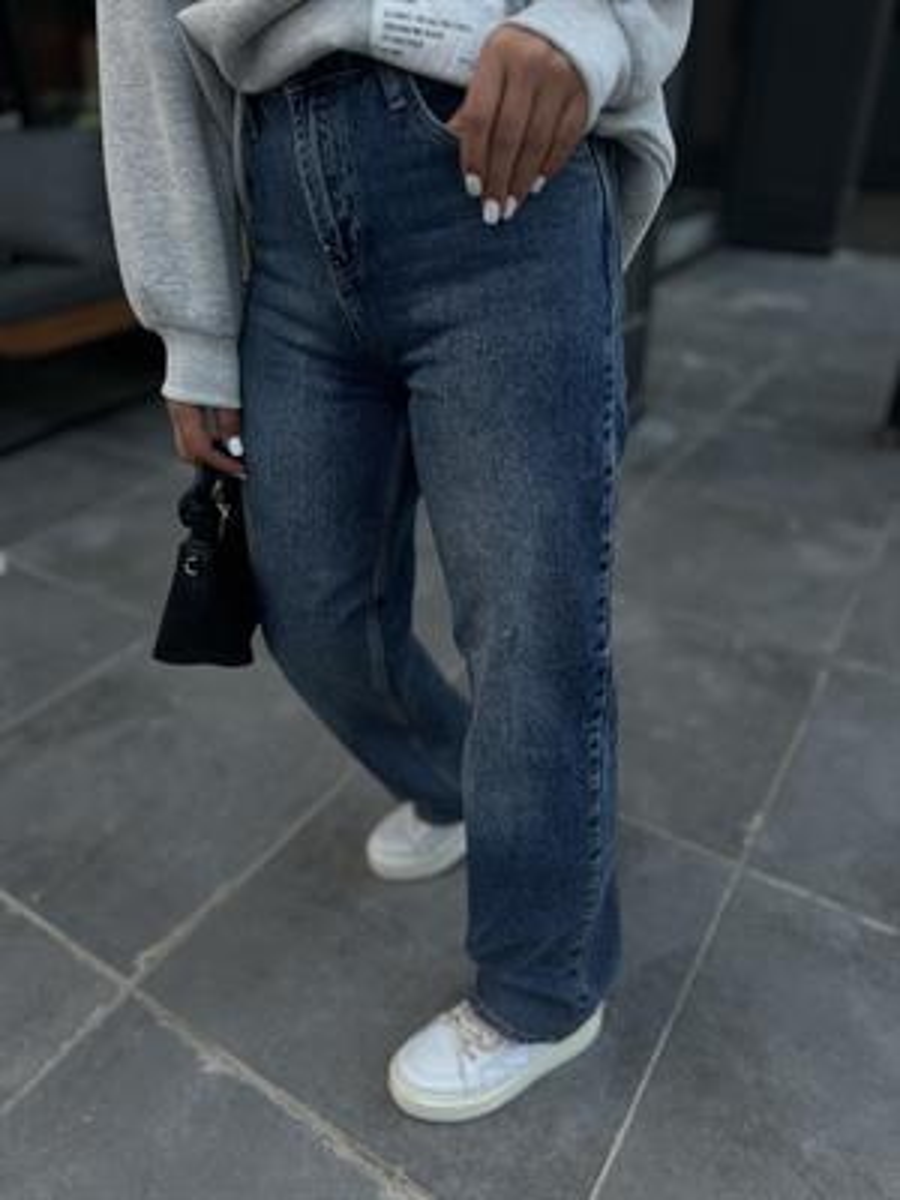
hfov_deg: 56.8
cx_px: 450
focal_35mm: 24
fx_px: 832
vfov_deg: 71.6
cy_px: 600
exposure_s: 1/437
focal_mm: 6.86
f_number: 1.78
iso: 80
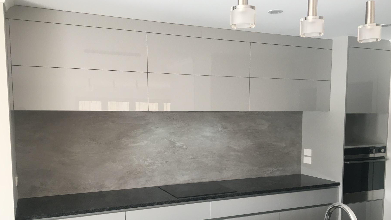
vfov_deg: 33.4
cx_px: 201
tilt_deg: -5.0
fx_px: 363
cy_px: 150
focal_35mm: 35
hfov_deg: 56.6
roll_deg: -0.4
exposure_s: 1/33
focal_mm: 4.15
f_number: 2.2
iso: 50
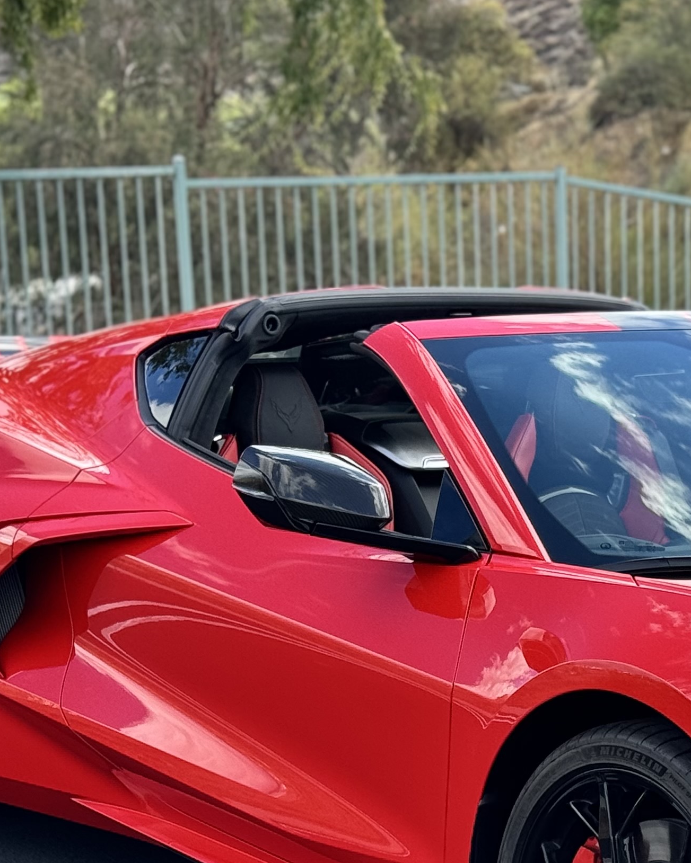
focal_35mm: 116
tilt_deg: -13.4
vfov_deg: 16.4
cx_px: 685
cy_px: 745
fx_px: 2966
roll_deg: +0.3
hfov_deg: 13.1
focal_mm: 6.76
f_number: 1.78
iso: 64
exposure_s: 1/1263
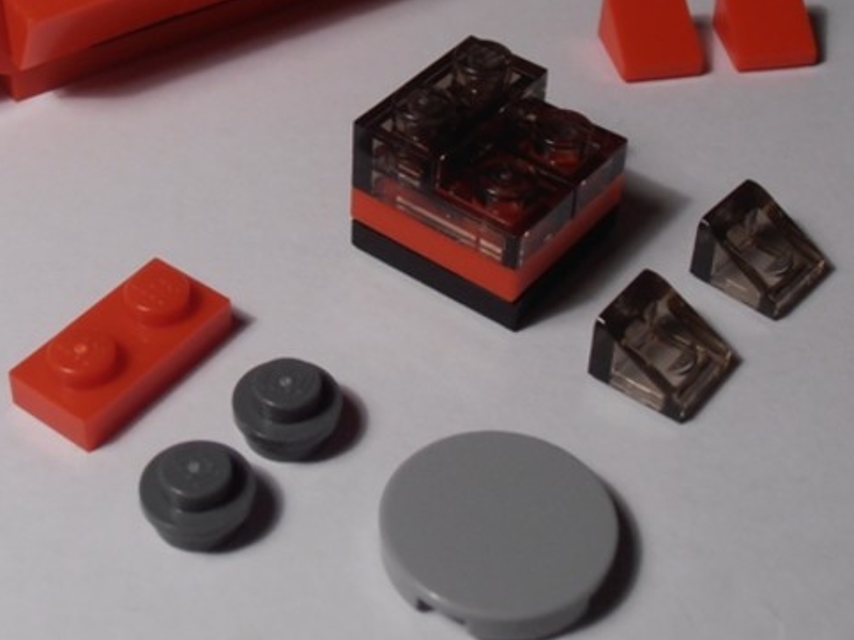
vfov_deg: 21.1
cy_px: 149
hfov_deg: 28.1
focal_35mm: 69
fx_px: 1702
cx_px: 347
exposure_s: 1/50
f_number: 3.9
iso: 80
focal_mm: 6.61
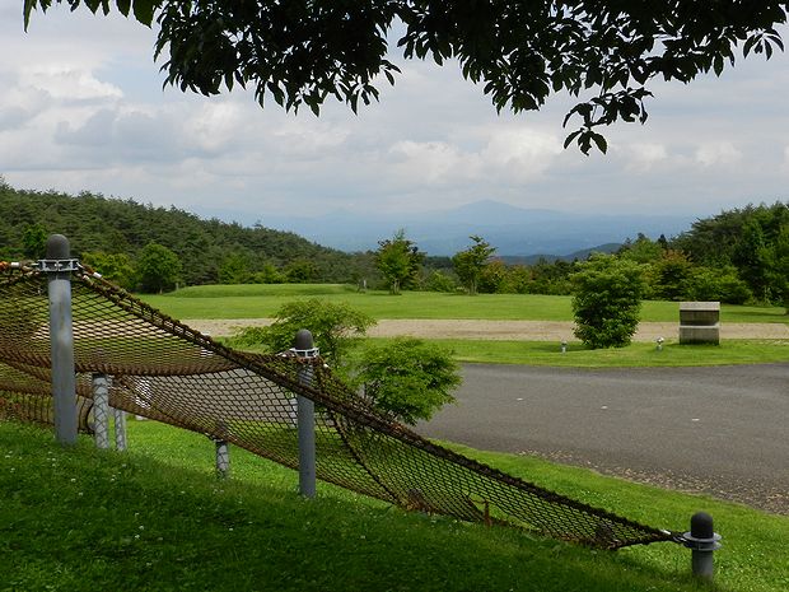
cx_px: 394
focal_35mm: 46
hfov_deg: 41.2
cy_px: 296
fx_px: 1048
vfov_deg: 31.5
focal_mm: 8.1
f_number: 5.6
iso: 400
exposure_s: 1/1000
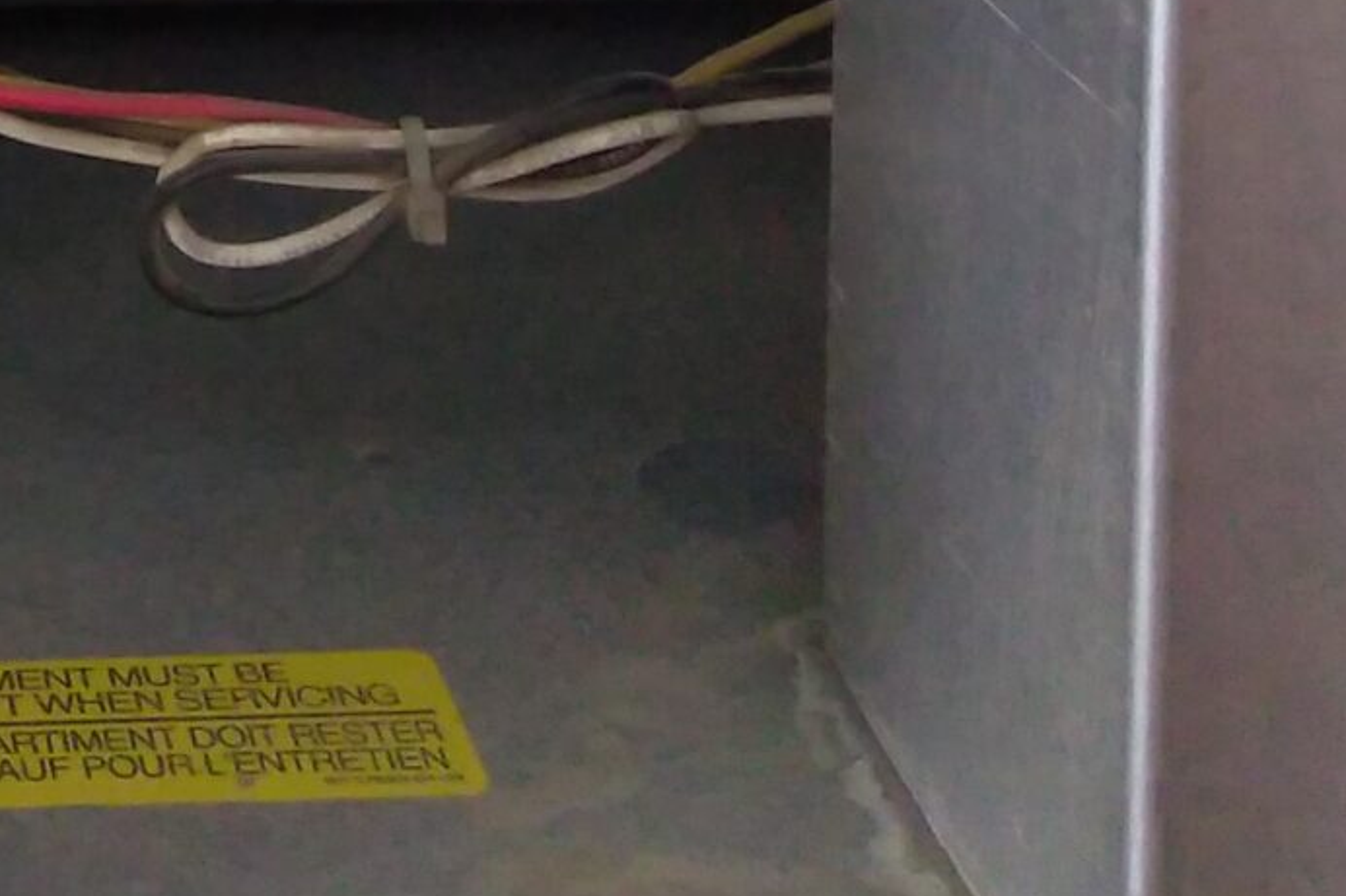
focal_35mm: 77
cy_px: -927
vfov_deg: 14.5
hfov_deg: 24.4
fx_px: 2878
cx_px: -171
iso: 826
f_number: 2.2
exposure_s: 1/20
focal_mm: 3.46
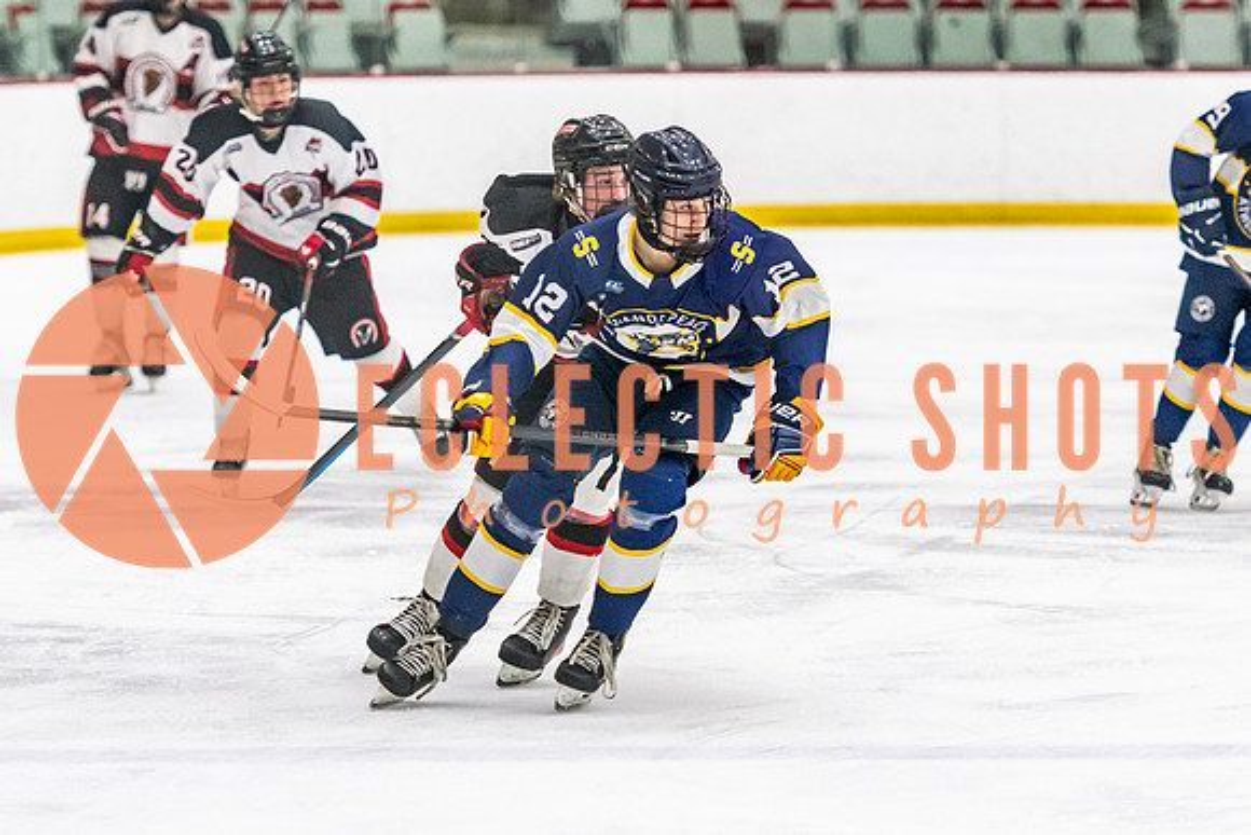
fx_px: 8147
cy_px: 418
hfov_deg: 8.8
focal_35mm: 234
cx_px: 602
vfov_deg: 5.9
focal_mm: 135
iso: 3200
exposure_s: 1/640
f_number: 2.8
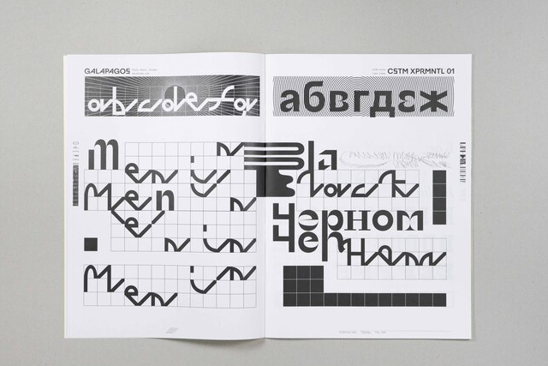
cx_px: 264
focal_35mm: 47
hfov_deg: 41.9
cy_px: 194
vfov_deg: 28.7
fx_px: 716
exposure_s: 1/125
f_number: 5
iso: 400
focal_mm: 43
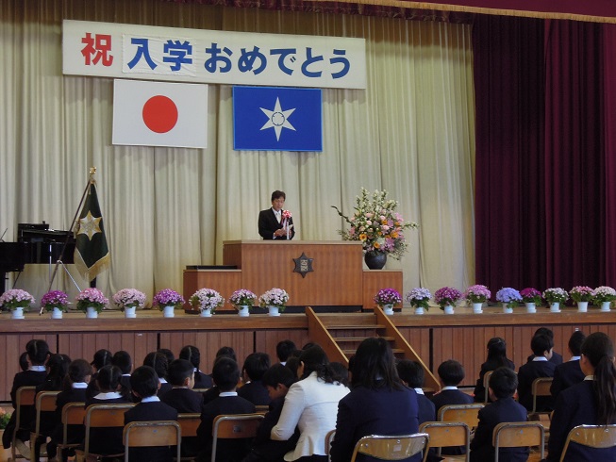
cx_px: 308
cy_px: 231
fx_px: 1513
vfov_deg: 17.4
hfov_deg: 23.0
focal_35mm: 85
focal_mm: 15.2
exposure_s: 1/30
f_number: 5
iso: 400
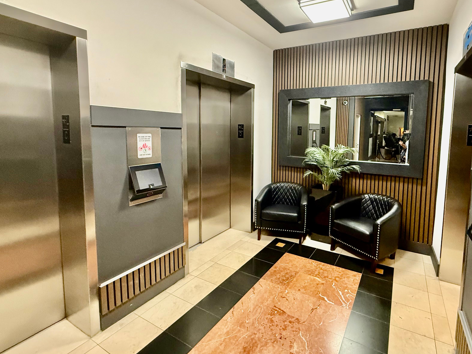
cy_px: 151
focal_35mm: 18
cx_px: 279
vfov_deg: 71.2
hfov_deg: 86.9
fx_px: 245
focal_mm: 2.22
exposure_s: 1/60
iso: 500
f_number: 2.2
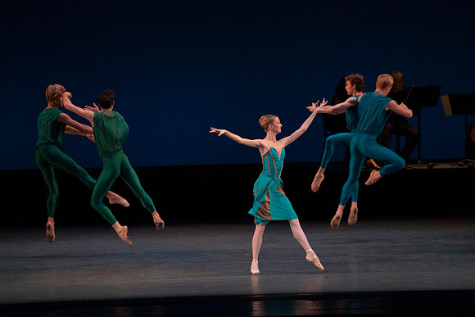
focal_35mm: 256
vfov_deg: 5.4
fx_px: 3378
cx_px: 238
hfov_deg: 8.0
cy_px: 158
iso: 8000
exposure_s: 1/400
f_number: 7.1
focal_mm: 256
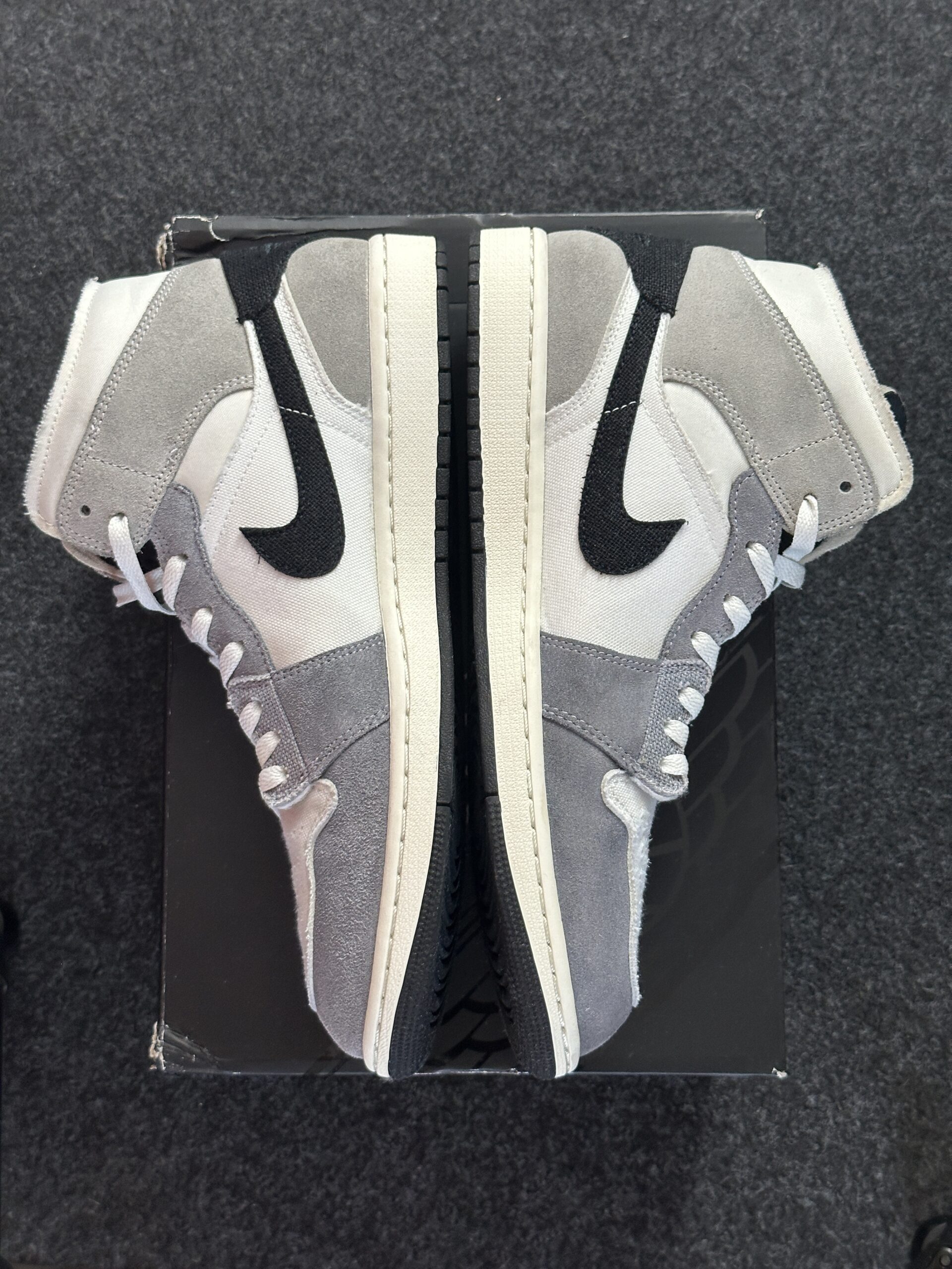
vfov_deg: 39.7
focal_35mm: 48
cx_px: 476
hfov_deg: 30.3
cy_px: 634
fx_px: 1760
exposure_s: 1/50
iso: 200
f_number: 1.78
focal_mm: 6.86
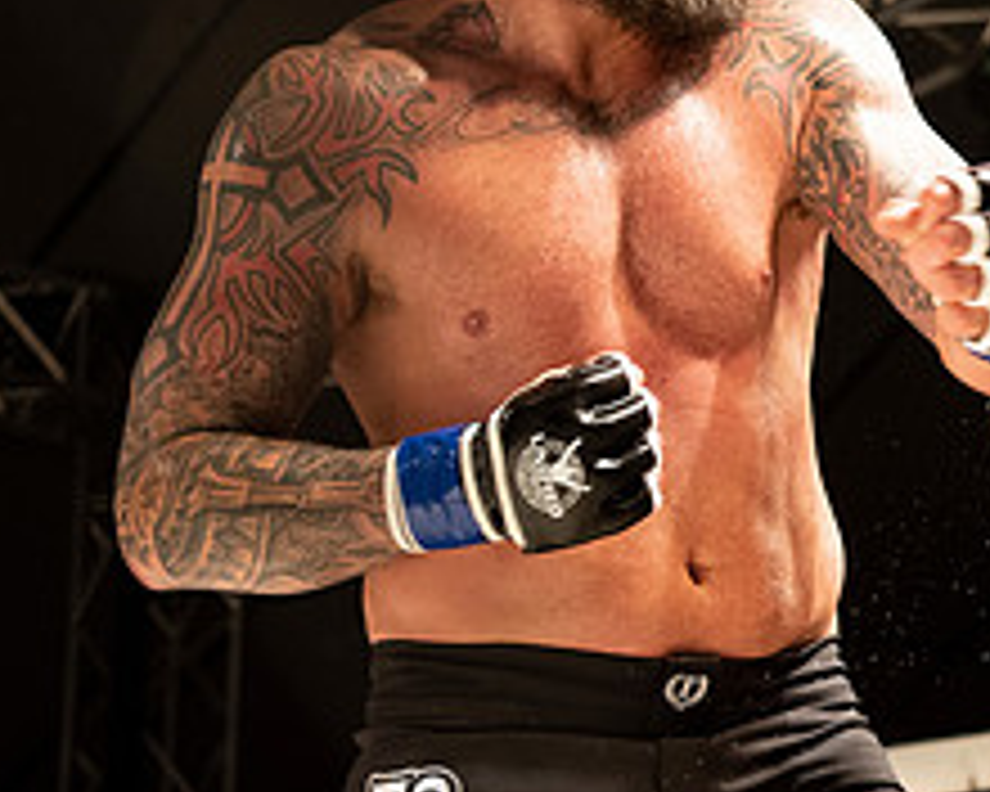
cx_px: 1125
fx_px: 3340
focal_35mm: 114
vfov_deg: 13.5
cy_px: 313
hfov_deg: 16.3
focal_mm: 46
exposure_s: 1/1000
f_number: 2.8
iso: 1400
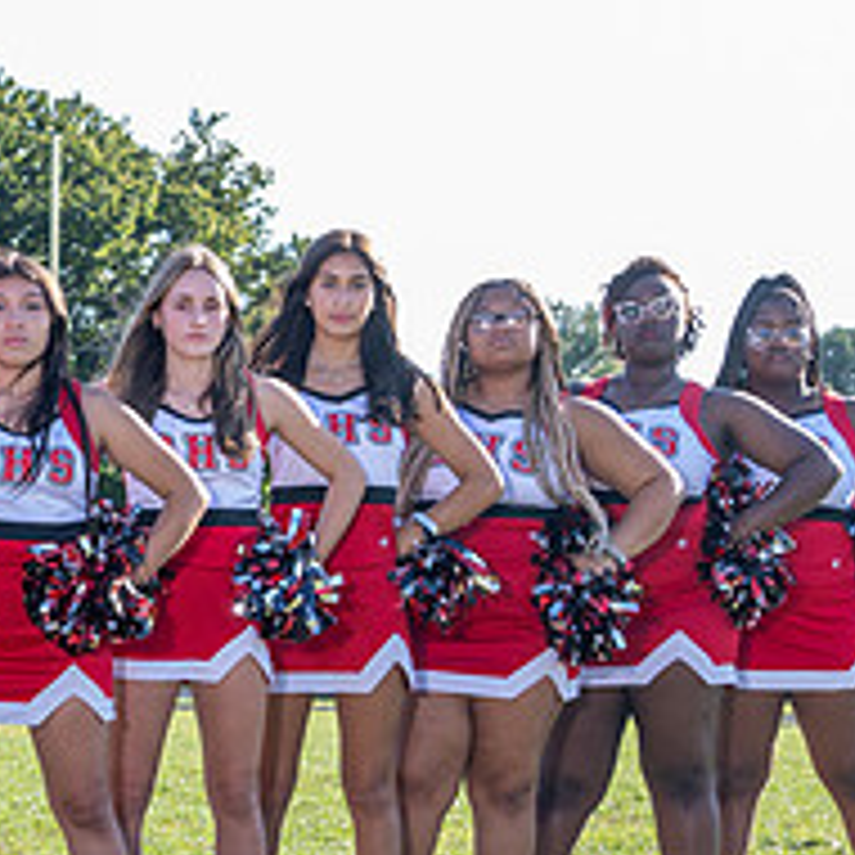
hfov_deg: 12.0
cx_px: -93
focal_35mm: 143
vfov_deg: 12.1
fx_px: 3996
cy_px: 737
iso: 160
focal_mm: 38
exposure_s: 1/200
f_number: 5
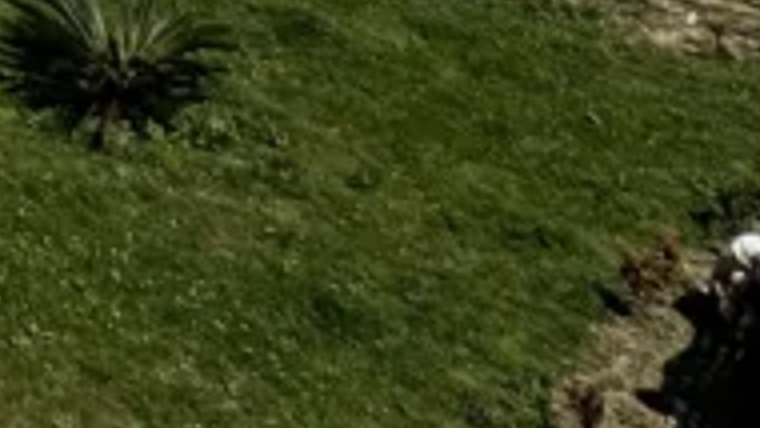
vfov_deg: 9.9
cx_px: -600
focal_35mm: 82
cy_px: -952
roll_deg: +1.9
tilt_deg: +5.7
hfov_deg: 19.5
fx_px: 1653
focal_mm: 2.22
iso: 50
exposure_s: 1/3546
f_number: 2.2
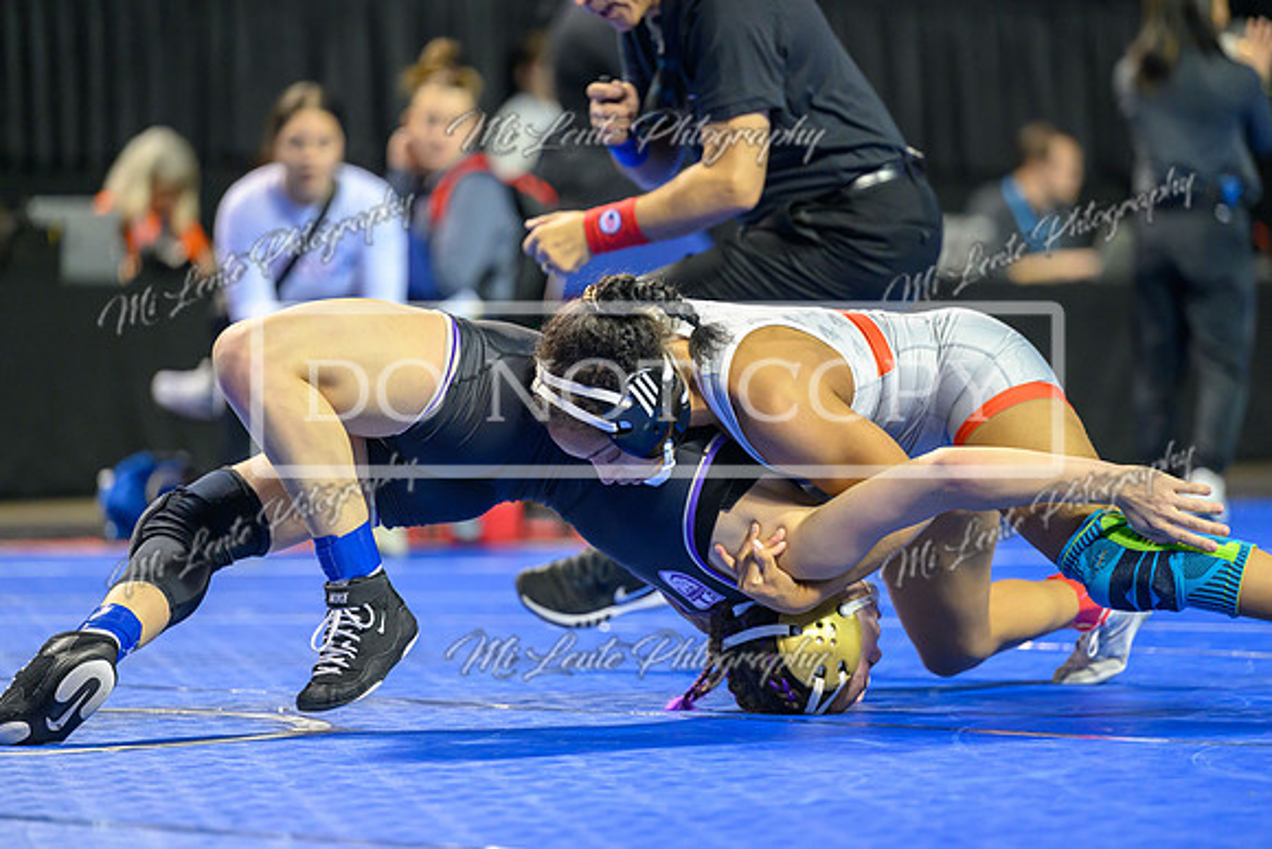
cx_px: 641
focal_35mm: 195
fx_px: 6904
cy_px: 395
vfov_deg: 7.0
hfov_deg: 10.5
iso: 2500
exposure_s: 1/800
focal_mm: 180
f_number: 2.8
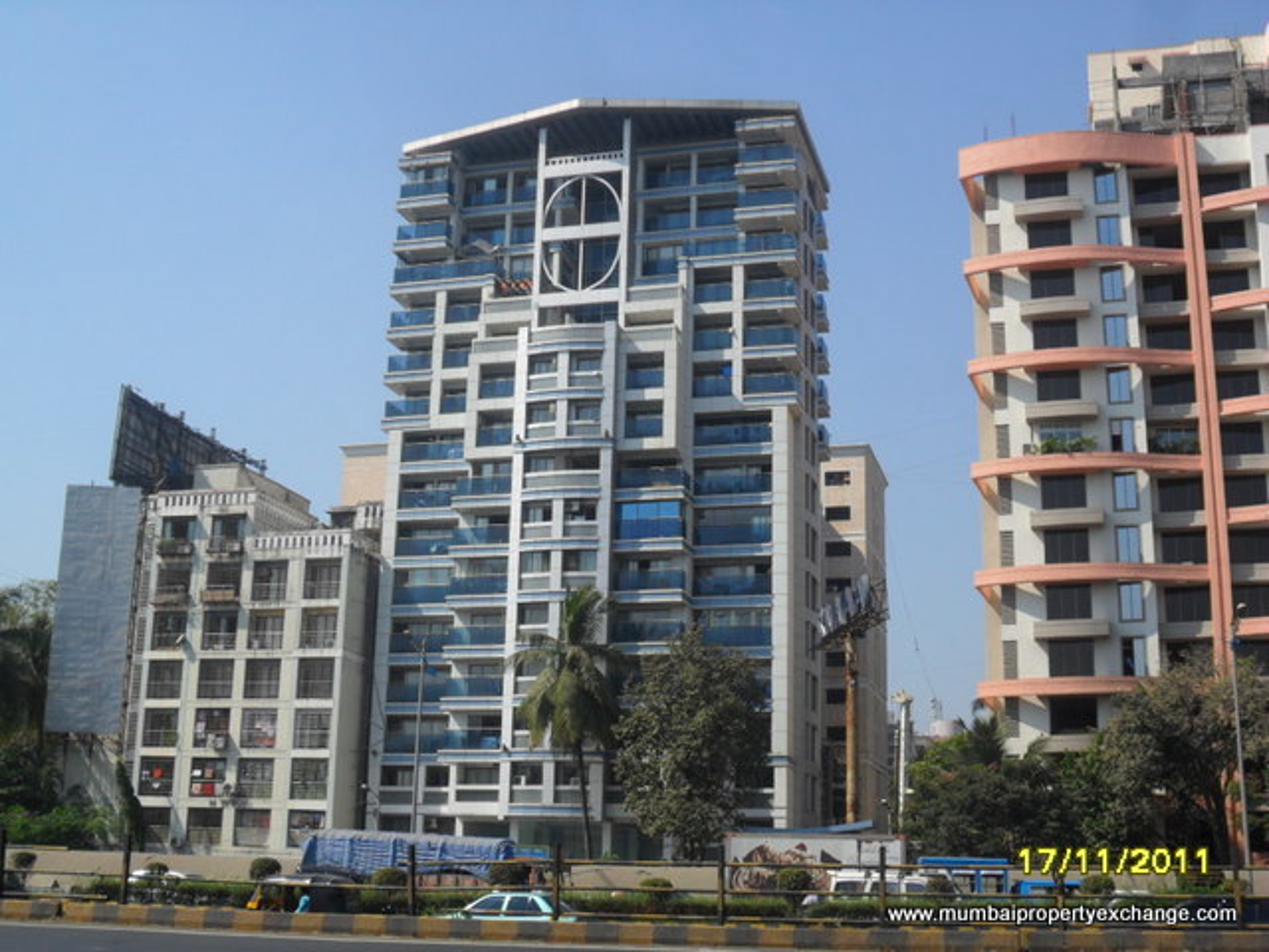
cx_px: 634
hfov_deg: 42.9
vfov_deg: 32.9
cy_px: 476
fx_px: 1613
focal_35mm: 44
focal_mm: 7.8
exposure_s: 1/750
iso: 100
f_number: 4.5
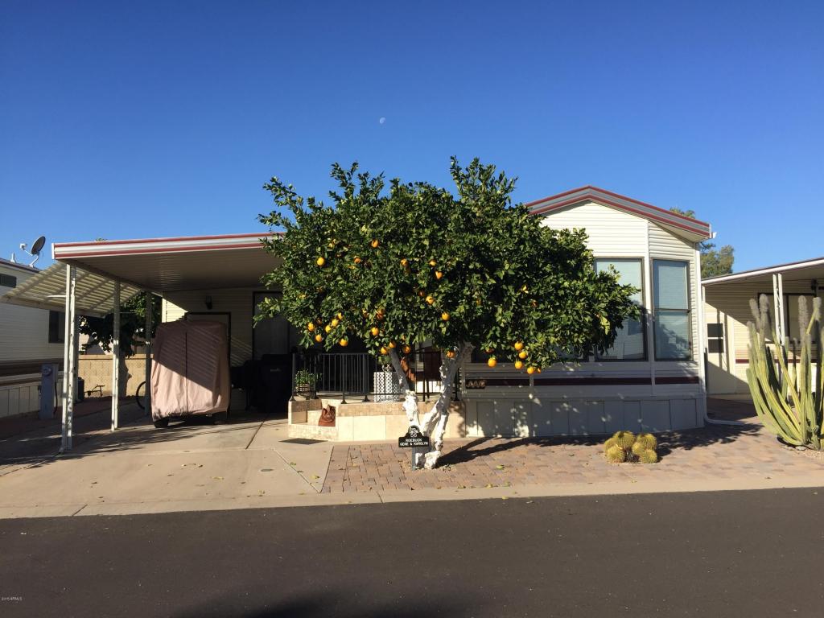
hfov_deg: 61.7
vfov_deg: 48.2
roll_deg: +0.3
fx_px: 690
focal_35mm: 29
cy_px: 309
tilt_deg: +3.7
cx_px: 412
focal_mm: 4.15
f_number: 2.2
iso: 32
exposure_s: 1/1582
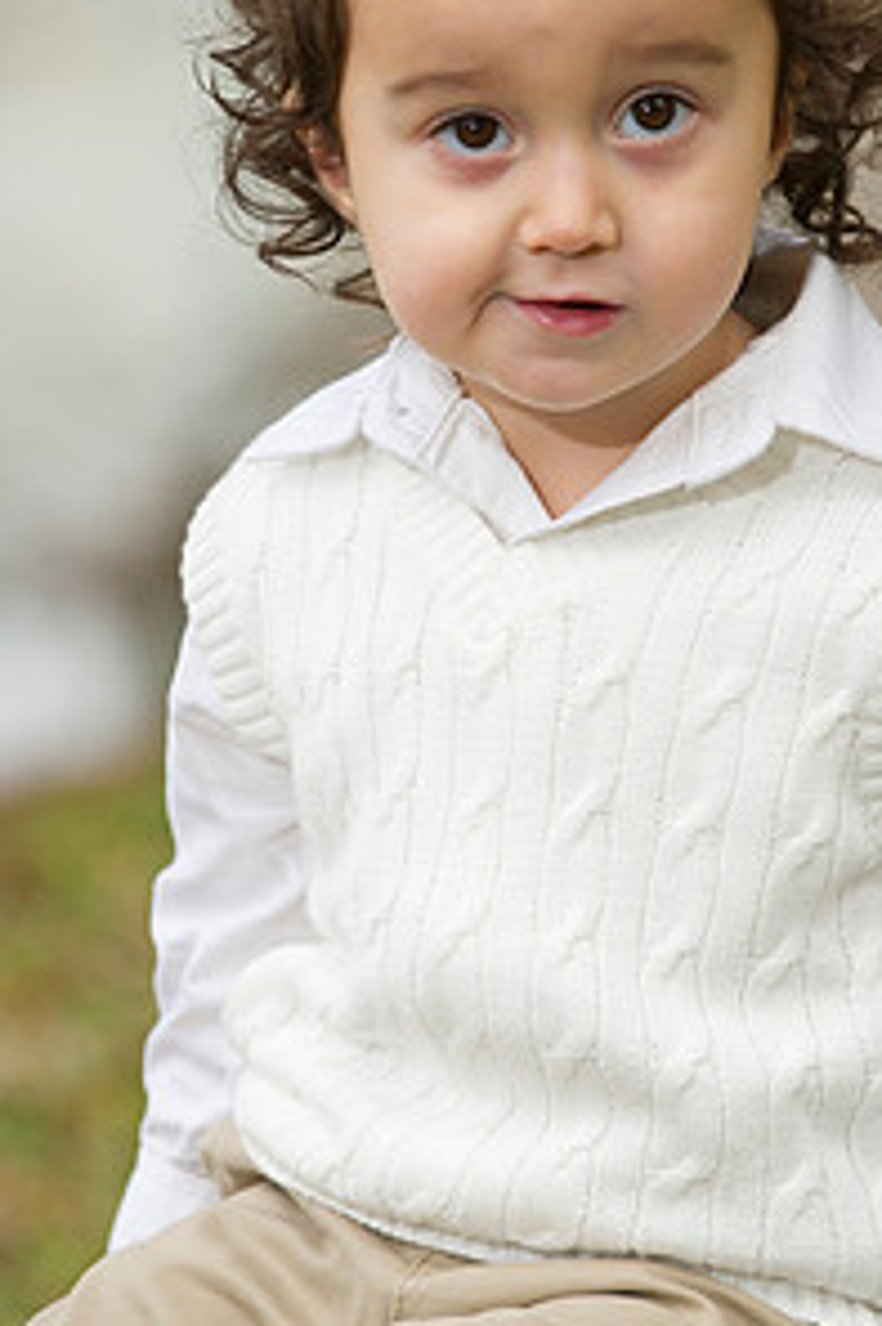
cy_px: 547
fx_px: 11184
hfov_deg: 4.5
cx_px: 526
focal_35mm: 304
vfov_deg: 6.8
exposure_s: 1/250
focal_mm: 200
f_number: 5
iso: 200
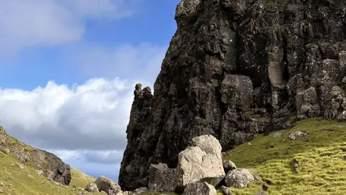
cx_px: 188
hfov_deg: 52.7
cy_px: 20
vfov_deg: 29.9
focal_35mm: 38
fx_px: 349
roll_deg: -7.3
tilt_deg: +23.2
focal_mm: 6.86
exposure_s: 1/4184
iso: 80
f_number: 1.78
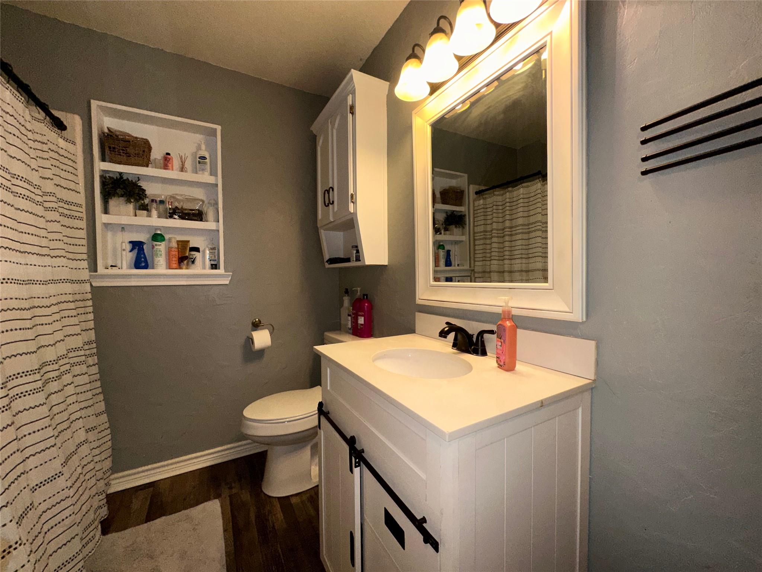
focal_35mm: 14
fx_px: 308
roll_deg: +0.5
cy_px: 286
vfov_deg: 85.7
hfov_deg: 102.1
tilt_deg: -1.9
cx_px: 381
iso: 80
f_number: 2.2
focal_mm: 2.22
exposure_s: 1/83
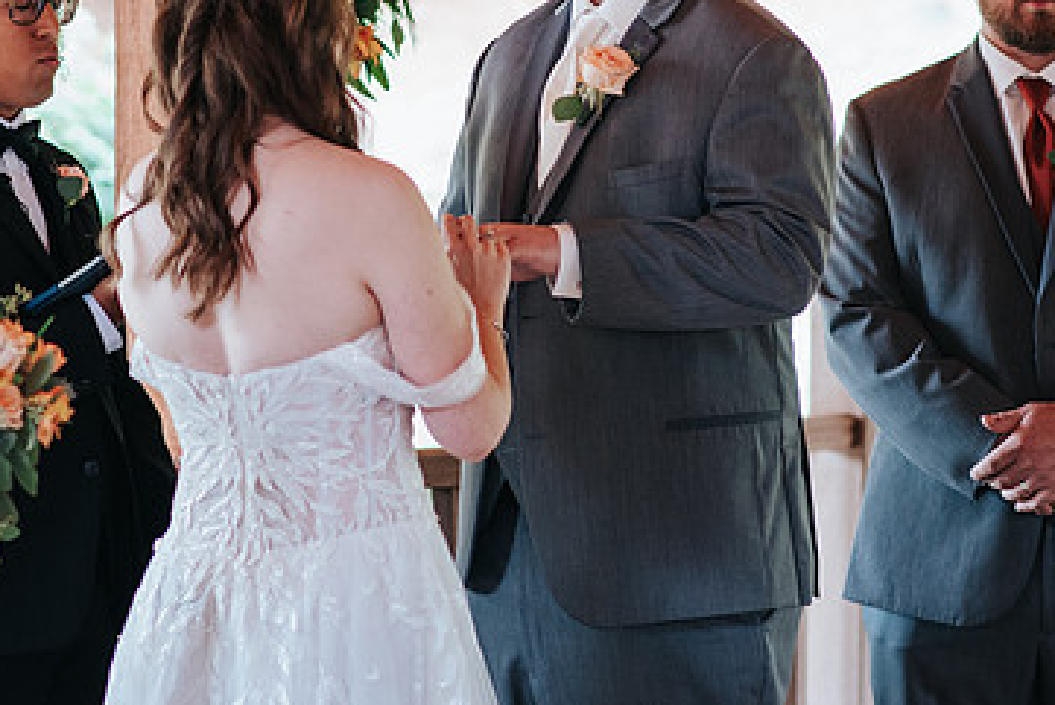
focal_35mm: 205
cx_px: 576
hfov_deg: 10.0
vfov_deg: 6.7
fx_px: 6010
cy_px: 168
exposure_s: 1/250
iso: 800
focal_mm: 85
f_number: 2.8
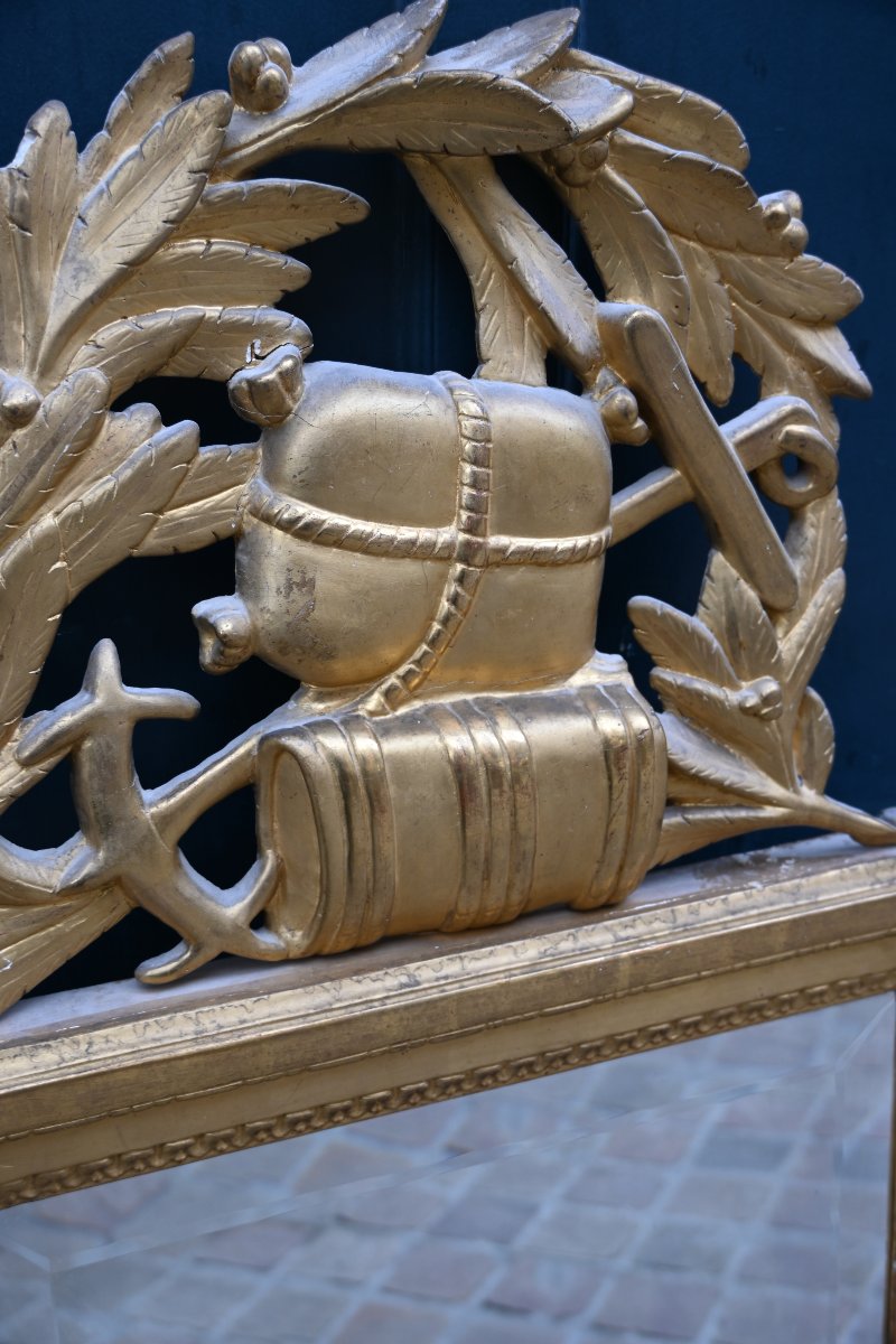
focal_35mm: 40
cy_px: 672
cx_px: 448
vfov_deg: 47.9
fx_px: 1512
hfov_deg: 33.0
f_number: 3.8
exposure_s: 1/40
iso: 100
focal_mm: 27
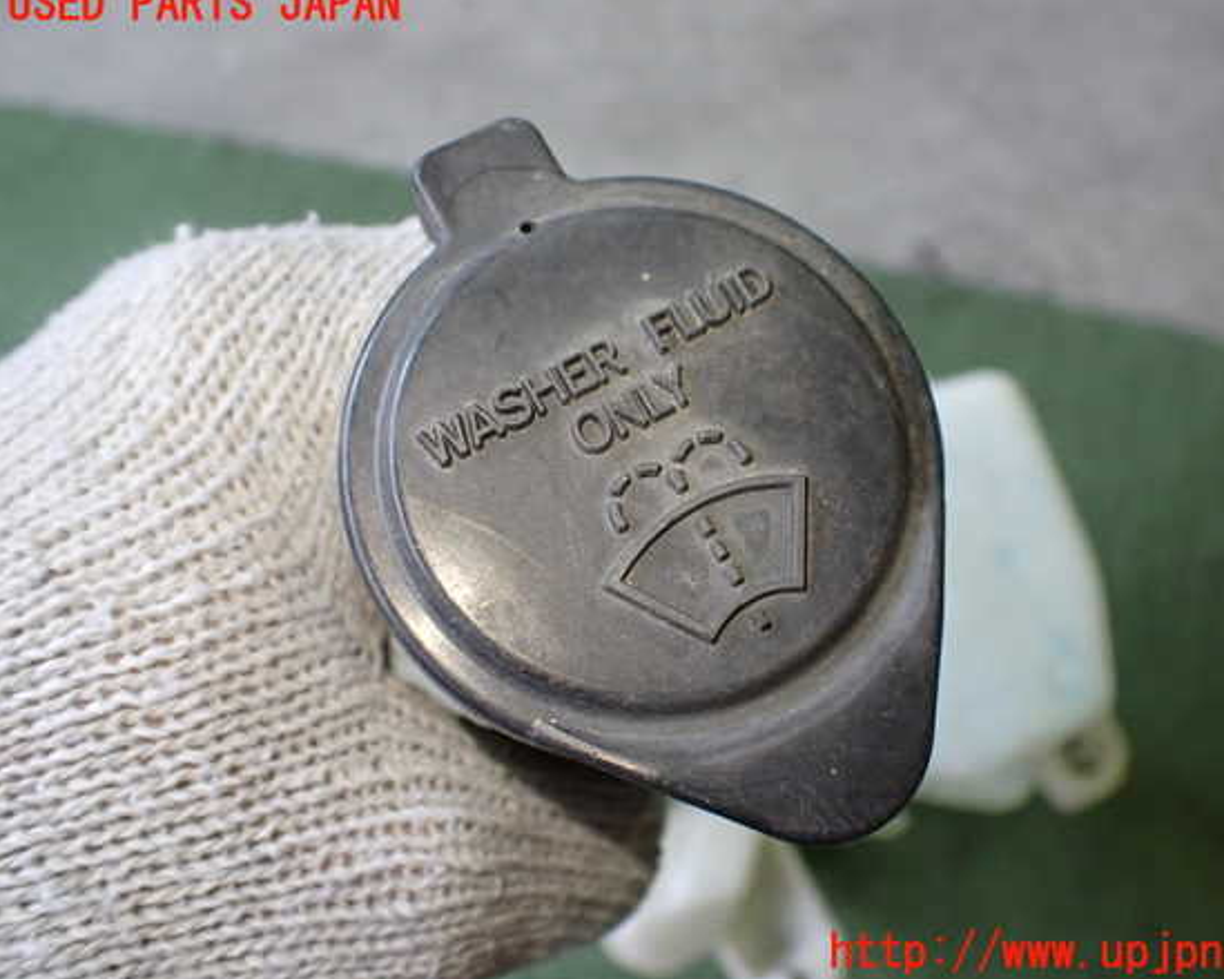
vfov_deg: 45.8
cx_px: 664
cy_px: 479
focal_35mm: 32
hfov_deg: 55.6
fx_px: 1159
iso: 400
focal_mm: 5.4
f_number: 2.3
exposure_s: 1/125
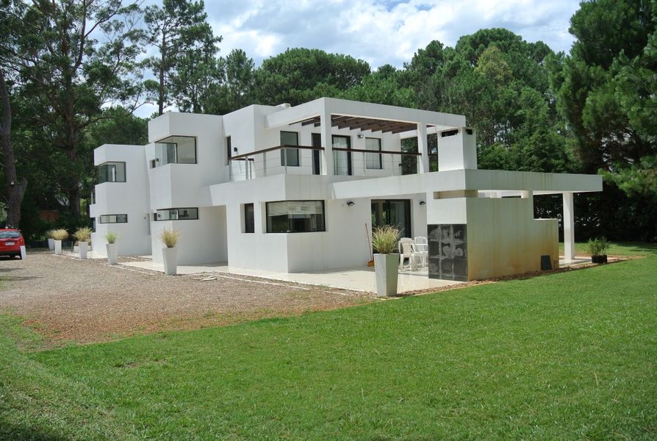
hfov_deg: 63.6
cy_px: 220
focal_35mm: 29
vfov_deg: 45.1
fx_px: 530
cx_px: 328
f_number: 4.5
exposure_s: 1/1250
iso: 100
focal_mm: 11
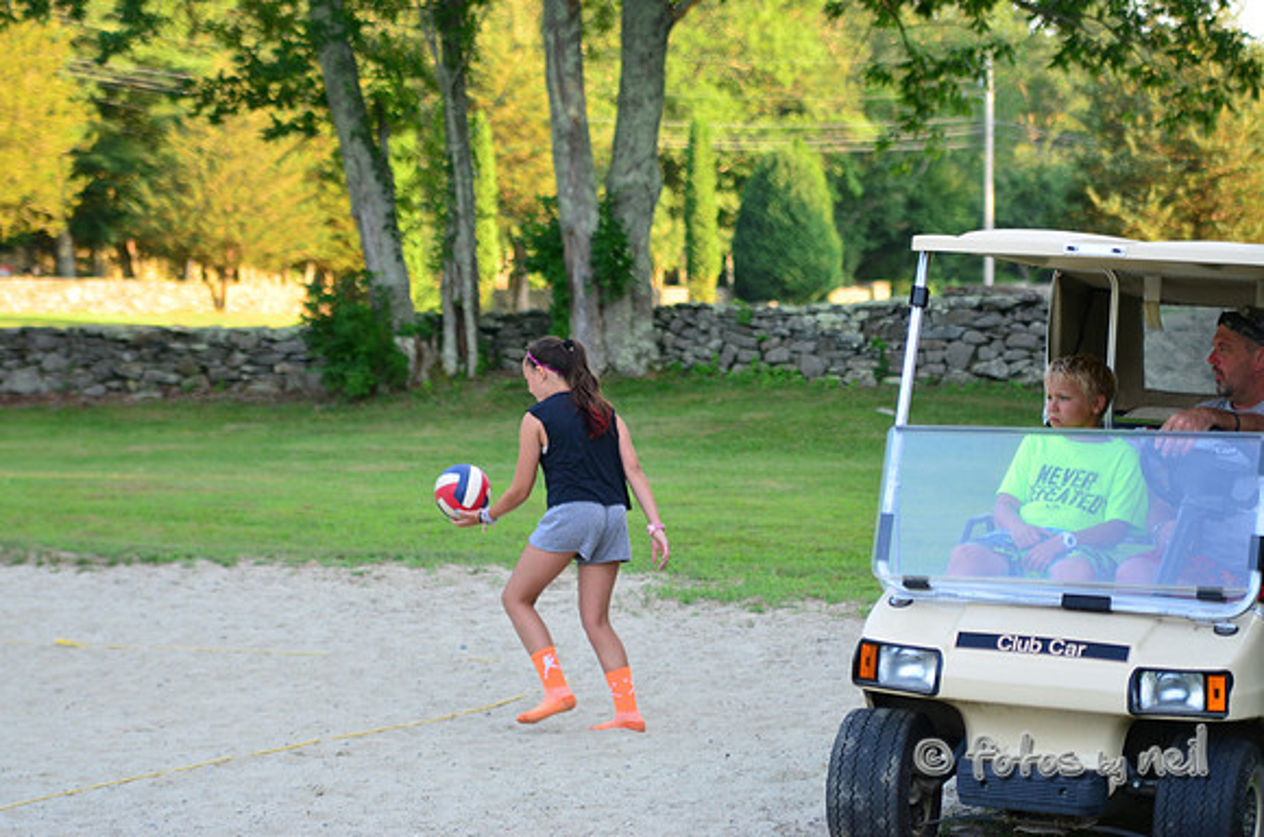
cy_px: 418
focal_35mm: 112
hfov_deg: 18.2
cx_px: 632
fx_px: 3941
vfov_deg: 12.1
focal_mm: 75
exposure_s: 1/400
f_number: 2.8
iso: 400
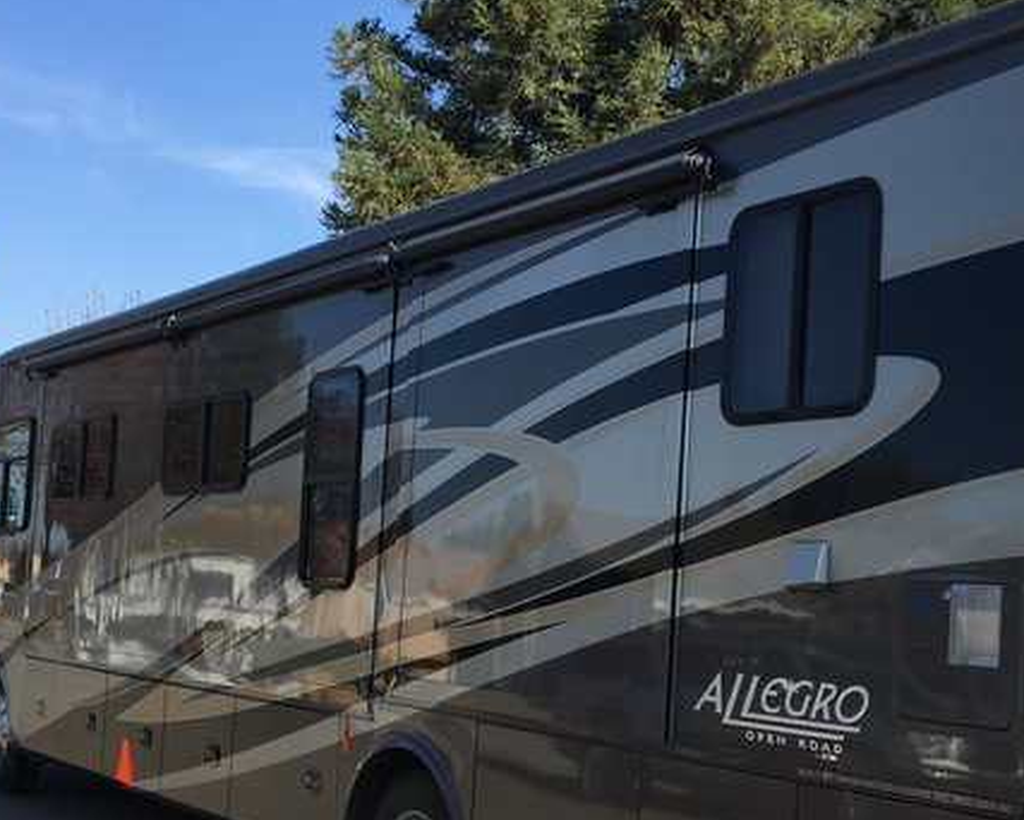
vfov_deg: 28.5
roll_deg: +0.0
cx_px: 508
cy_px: 511
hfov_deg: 35.3
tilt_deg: +2.6
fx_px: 1607
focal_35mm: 53
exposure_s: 1/1131
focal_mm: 4.15
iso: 25
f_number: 2.2
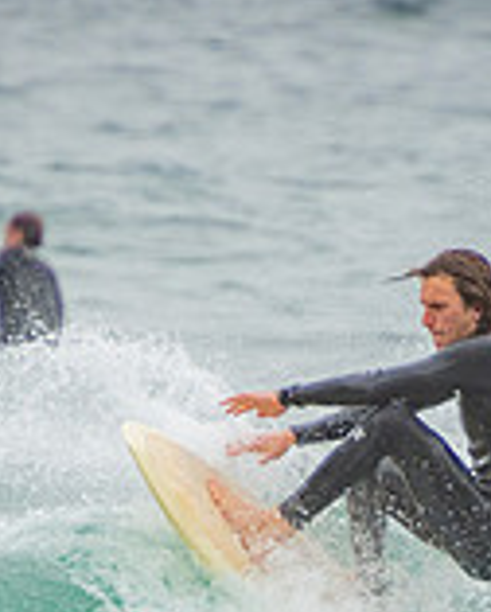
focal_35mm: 2029
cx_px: 218
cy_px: 680
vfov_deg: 1.0
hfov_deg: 0.8
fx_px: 36785
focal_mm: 390
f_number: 5.6
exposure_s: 1/1600
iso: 320
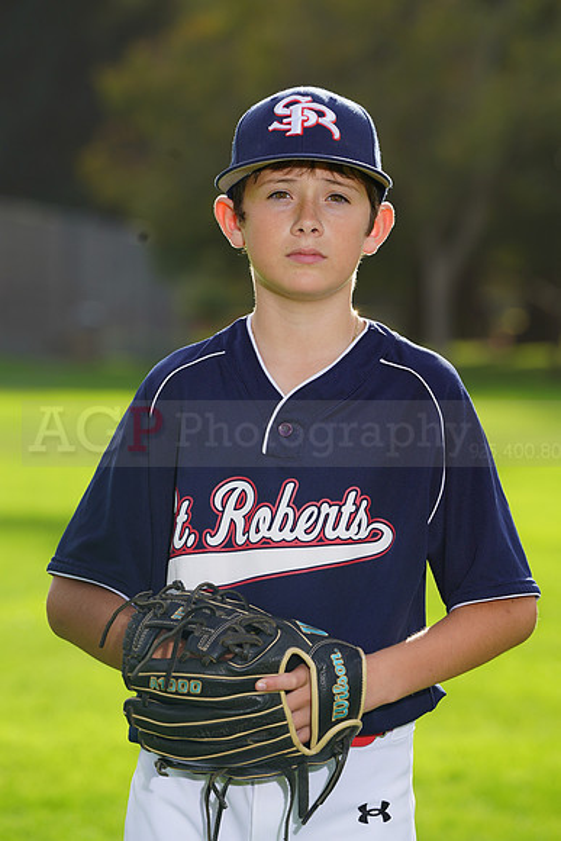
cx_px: 280
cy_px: 420
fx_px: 5700
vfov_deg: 8.4
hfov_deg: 5.6
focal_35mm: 244
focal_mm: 244
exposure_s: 1/250
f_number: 8
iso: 160
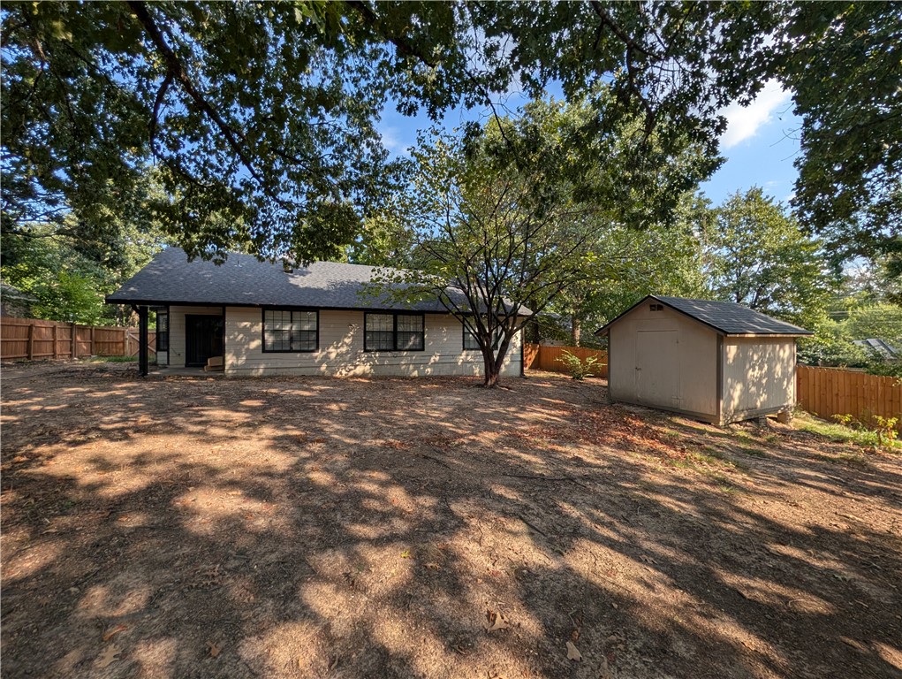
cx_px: 451
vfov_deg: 94.6
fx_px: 313
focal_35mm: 12
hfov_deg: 110.5
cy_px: 340
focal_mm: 2.02
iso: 62
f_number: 1.7
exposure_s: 1/1773
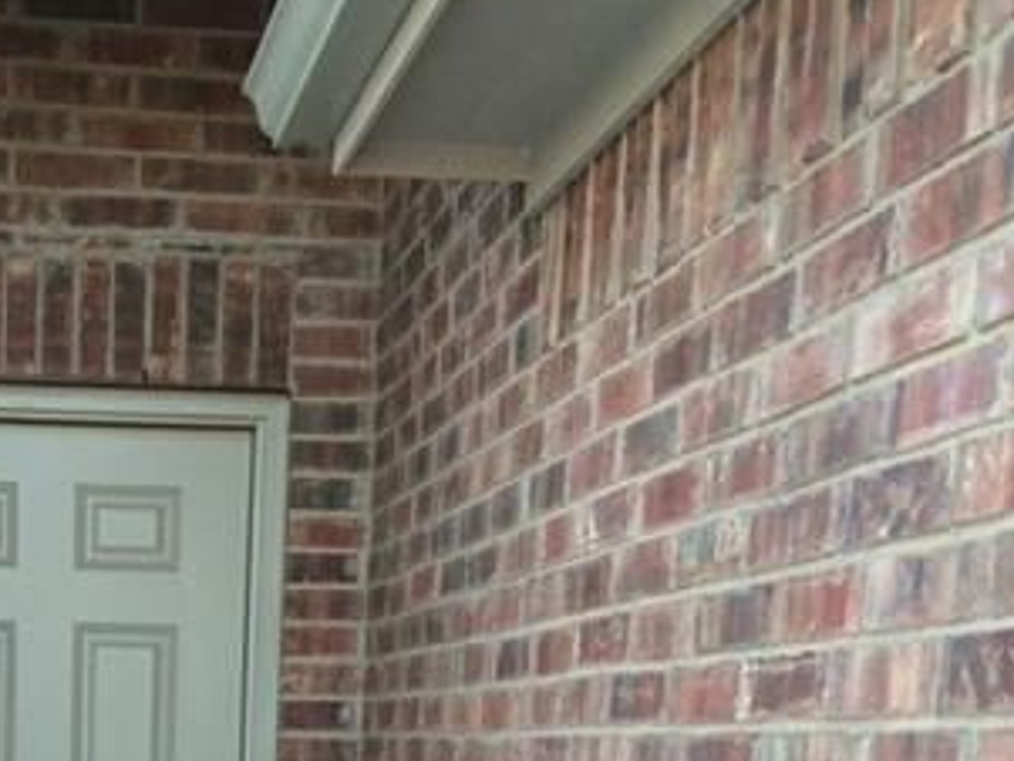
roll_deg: -1.7
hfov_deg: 25.7
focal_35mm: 74
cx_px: 141
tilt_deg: -11.5
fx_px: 2169
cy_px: 1101
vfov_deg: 18.0
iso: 32
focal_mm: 4.15
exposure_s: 1/147
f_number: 2.2
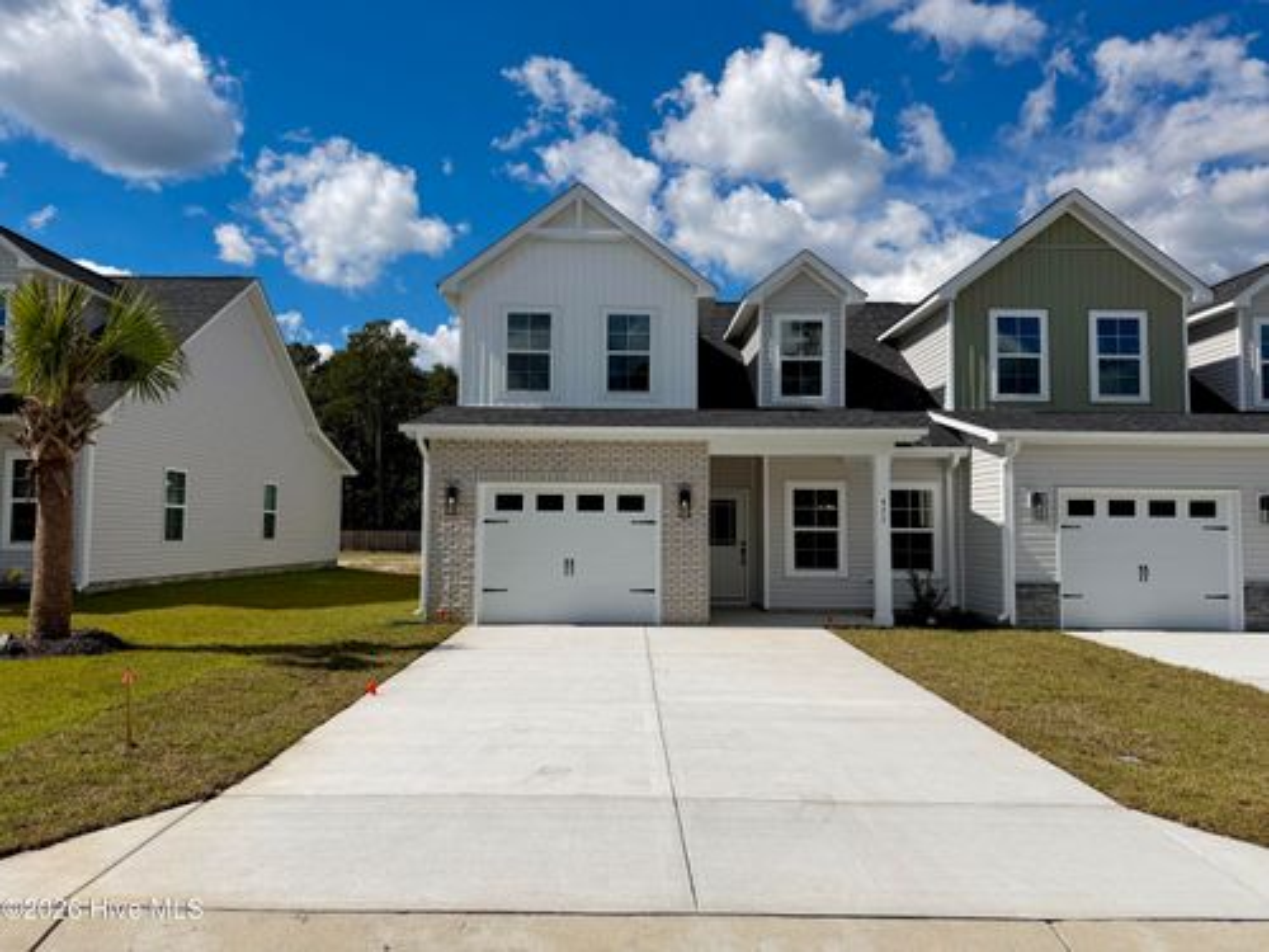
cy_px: 476
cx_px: 634
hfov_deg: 71.6
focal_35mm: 24
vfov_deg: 56.8
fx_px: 880
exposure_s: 1/10309
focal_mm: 6.76
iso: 80
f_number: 1.78
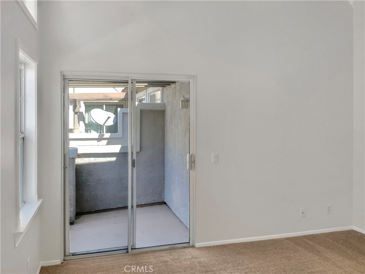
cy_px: 137
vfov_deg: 48.2
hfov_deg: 61.7
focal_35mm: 29
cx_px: 182
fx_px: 306
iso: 50
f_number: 1.8
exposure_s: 1/120
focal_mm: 3
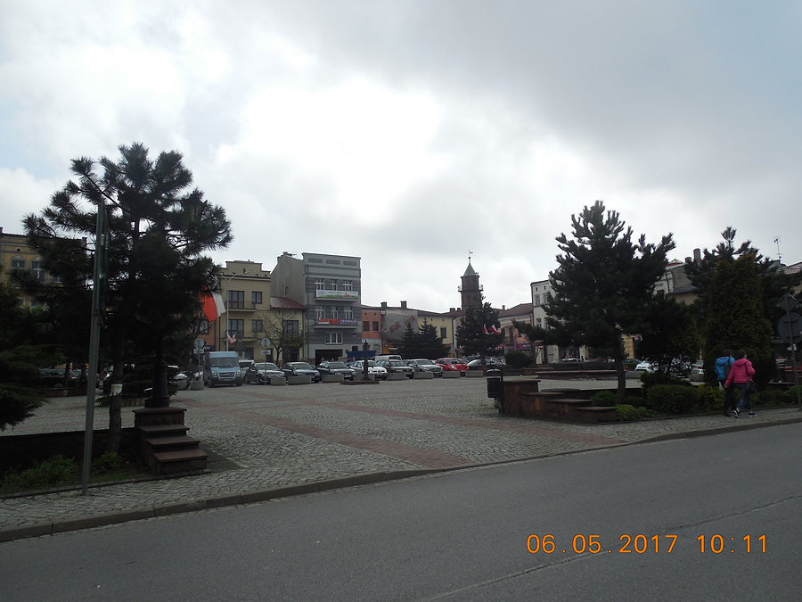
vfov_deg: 54.9
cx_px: 401
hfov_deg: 69.4
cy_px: 301
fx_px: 579
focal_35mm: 25
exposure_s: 1/500
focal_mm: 4.5
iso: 125
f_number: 6.6
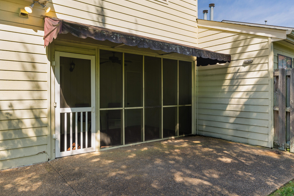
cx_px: 150
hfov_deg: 71.5
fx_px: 204
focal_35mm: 25
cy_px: 95
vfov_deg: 51.3
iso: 320
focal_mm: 24
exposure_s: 1/200
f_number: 7.1
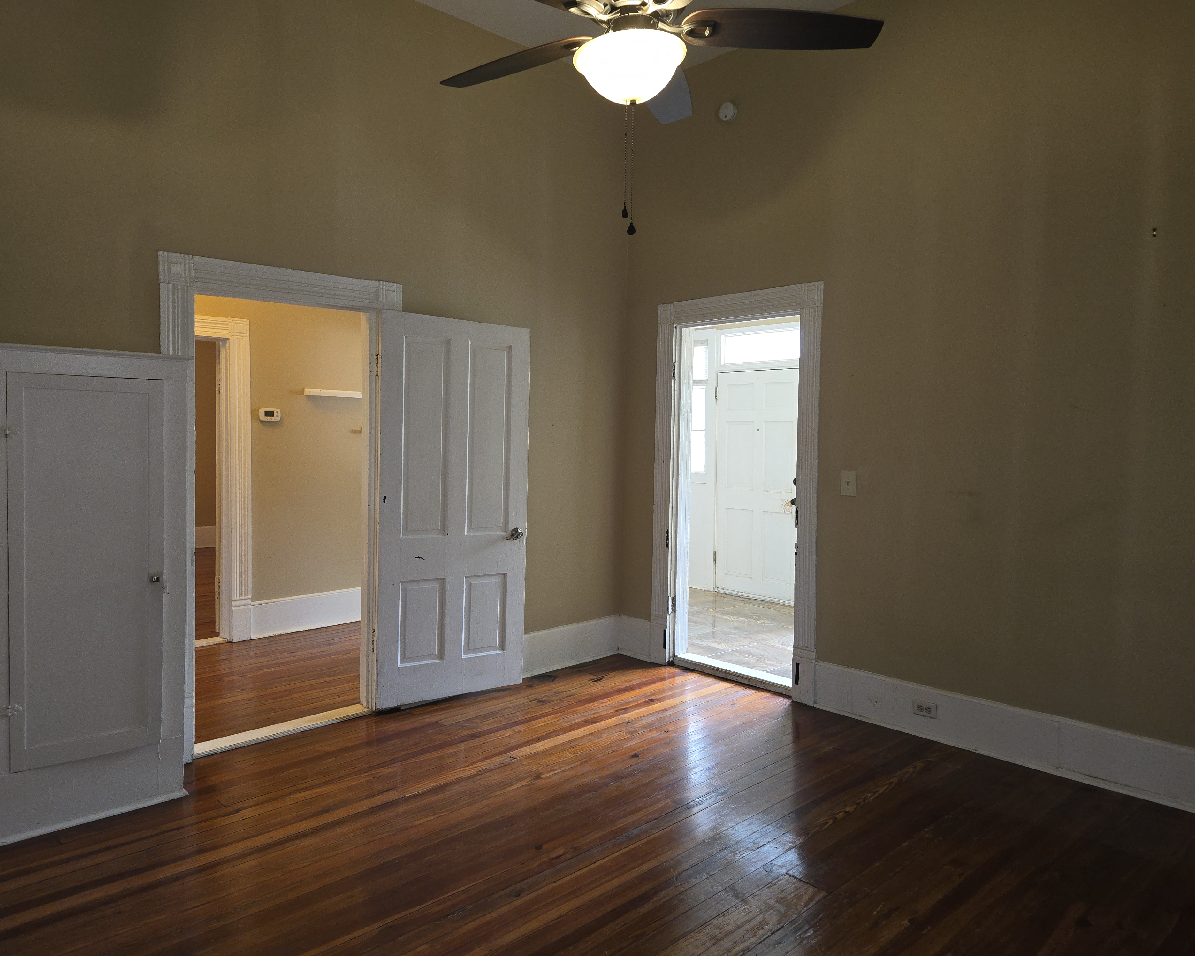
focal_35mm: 24
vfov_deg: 58.8
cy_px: 478
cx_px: 607
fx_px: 849
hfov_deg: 70.3
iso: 125
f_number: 1.8
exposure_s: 1/60
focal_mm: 5.4
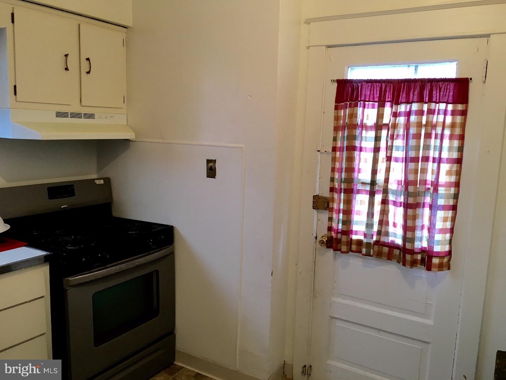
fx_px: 424
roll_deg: -2.2
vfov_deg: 48.2
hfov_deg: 61.7
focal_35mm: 29
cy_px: 190
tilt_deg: -8.9
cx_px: 253
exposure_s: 1/30
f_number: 2.2
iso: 50
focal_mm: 4.15
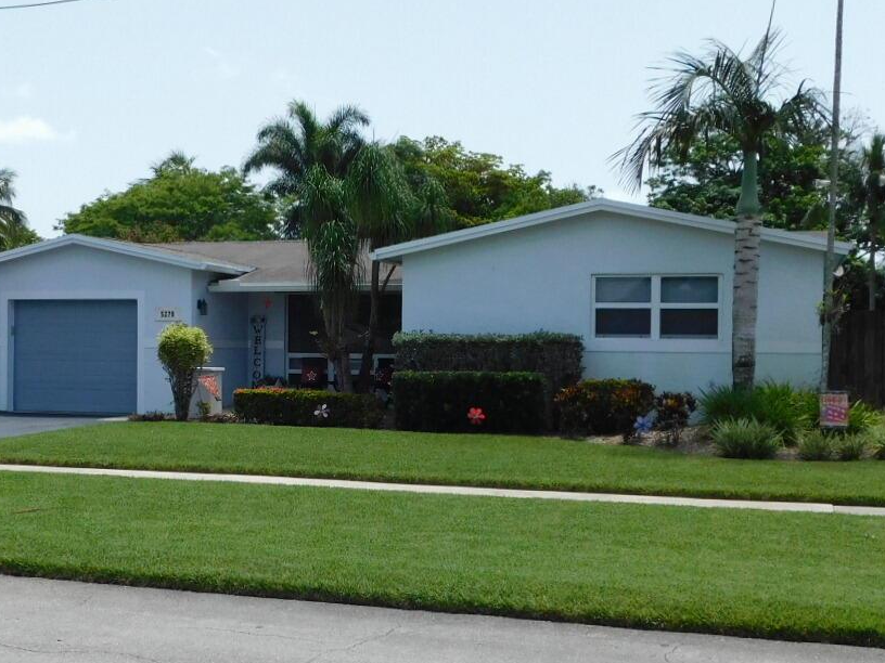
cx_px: 335
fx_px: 1253
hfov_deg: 38.7
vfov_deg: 29.7
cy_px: 367
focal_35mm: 49
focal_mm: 4.5
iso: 125
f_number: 3.1
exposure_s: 1/1250
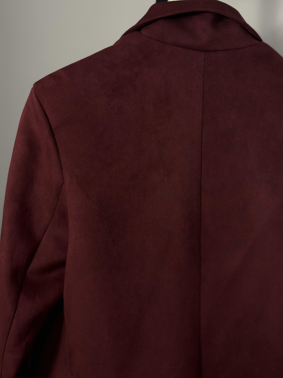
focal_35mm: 48
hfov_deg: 30.3
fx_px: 523
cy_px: 189
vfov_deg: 39.7
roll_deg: -2.2
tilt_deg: -8.0
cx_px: 142
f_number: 1.78
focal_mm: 6.86
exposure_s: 1/100
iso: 100
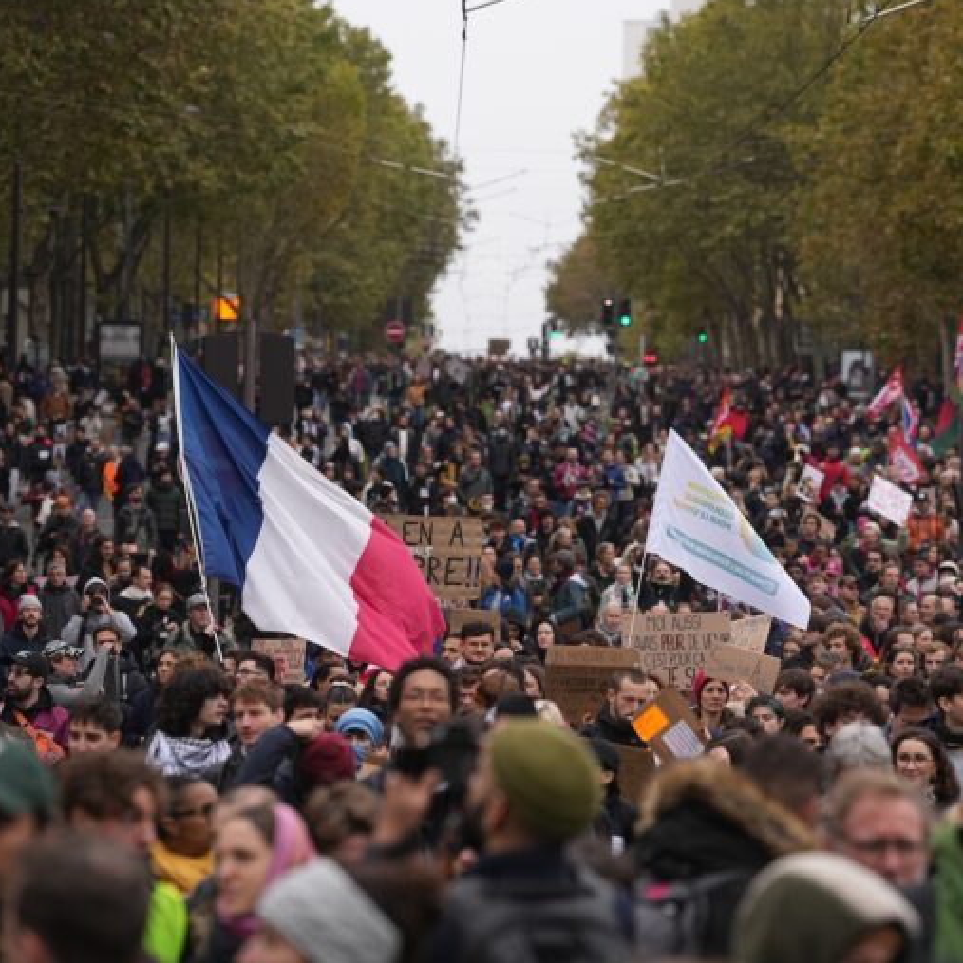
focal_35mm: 184
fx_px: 5791
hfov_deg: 9.5
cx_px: 570
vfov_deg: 9.5
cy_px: 479
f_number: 4
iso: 640
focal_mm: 143
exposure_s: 1/1250
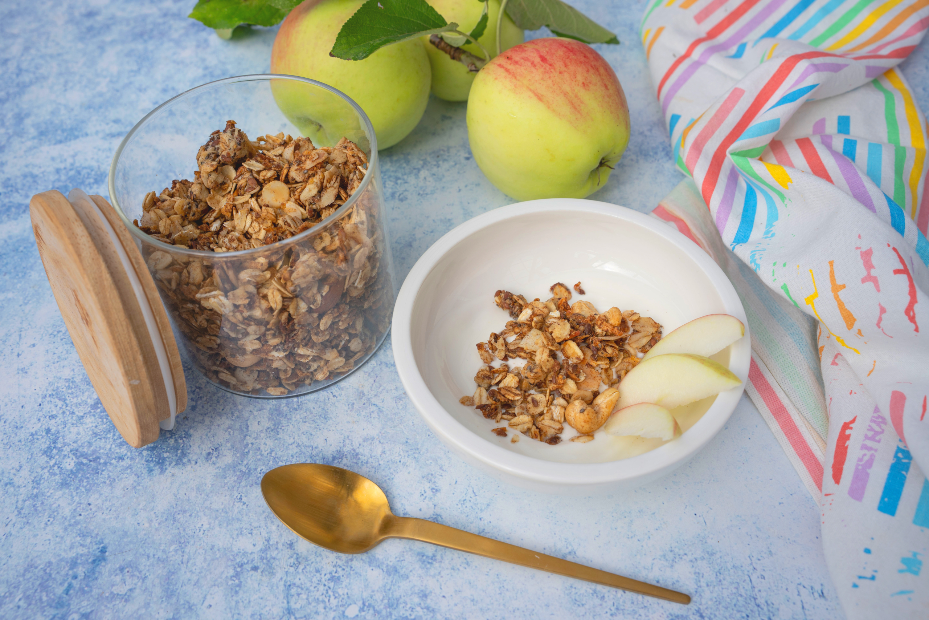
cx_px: 464
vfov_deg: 37.9
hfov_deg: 54.4
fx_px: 903
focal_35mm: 35
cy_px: 310
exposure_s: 1/250
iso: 125
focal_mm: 35
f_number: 8
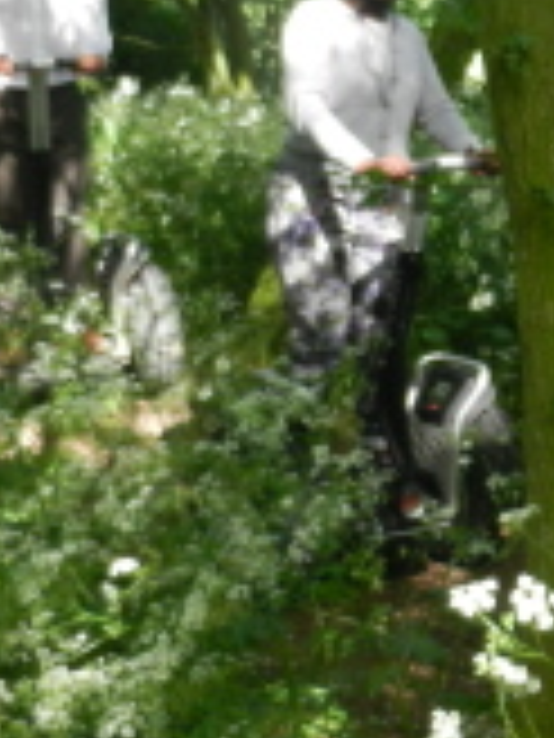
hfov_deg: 17.8
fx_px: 1664
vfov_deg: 24.8
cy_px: 216
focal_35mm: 78
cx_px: 707
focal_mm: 4.5
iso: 160
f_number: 3.5
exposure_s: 1/60
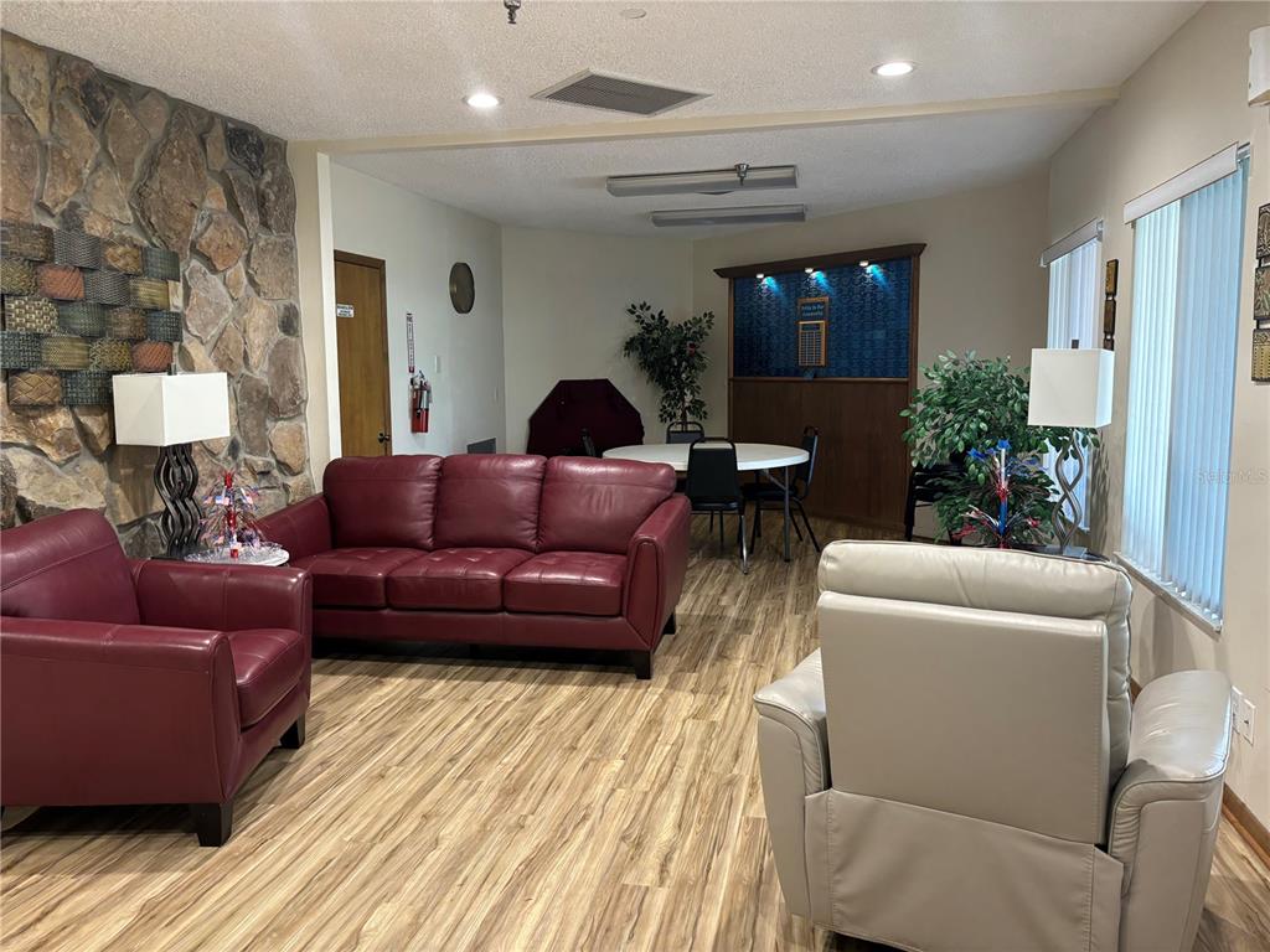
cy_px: 476
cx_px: 635
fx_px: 954
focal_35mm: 26
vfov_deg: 53.1
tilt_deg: -6.7
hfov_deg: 67.3
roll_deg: +0.4
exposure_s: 1/60
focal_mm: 5.96
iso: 200
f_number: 1.6
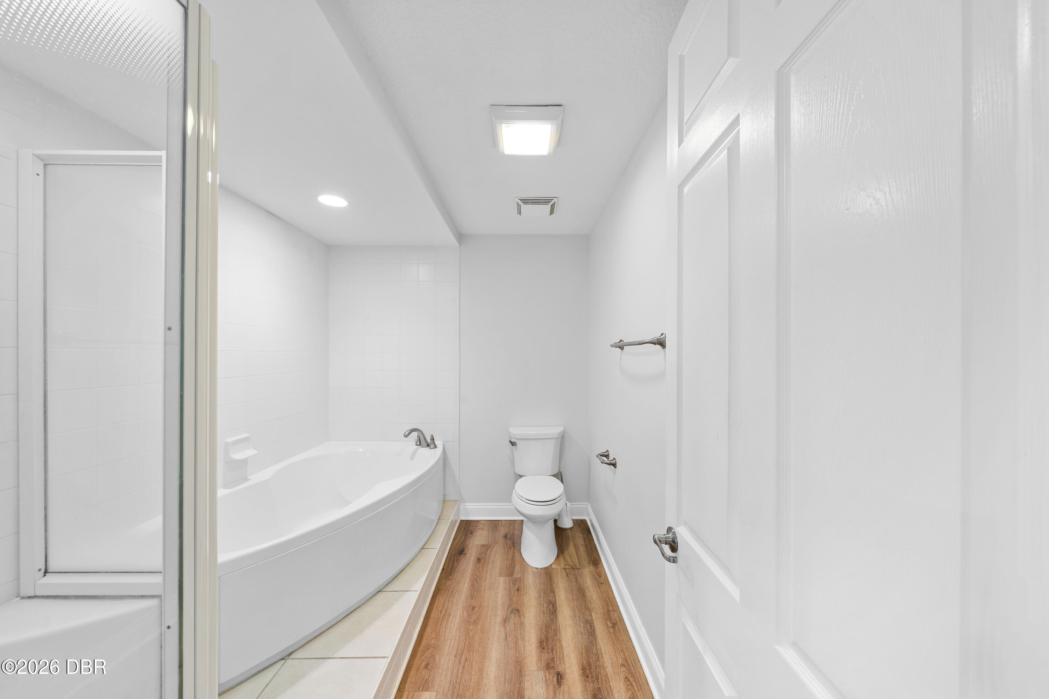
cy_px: 350
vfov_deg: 90.0
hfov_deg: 112.6
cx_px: 524
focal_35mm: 12
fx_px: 350
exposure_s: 8
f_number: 9
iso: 100
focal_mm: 12
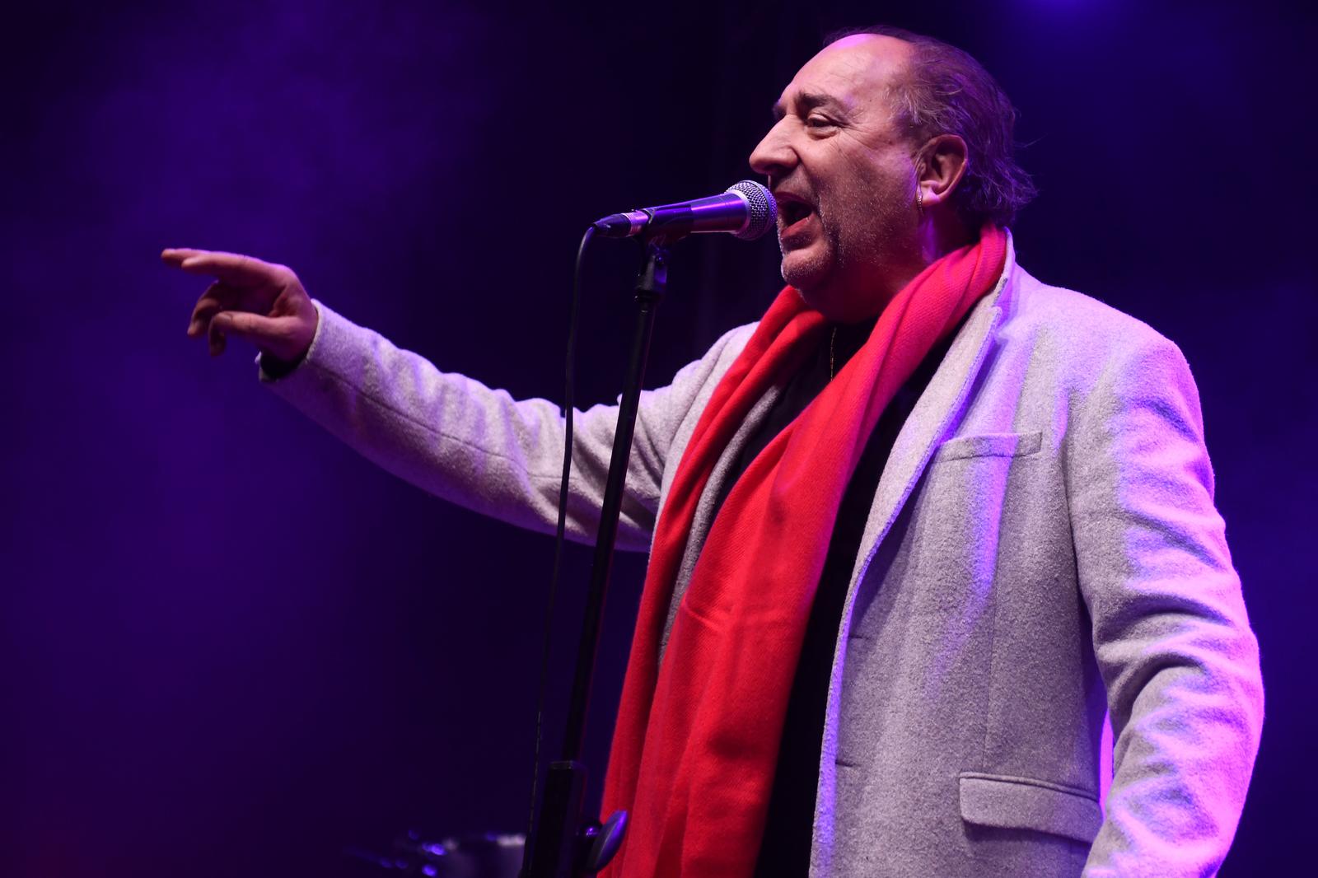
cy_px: 439
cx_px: 659
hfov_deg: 28.8
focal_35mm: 70
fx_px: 2562
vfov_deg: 19.4
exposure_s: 1/400
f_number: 2.8
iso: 640
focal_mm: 70
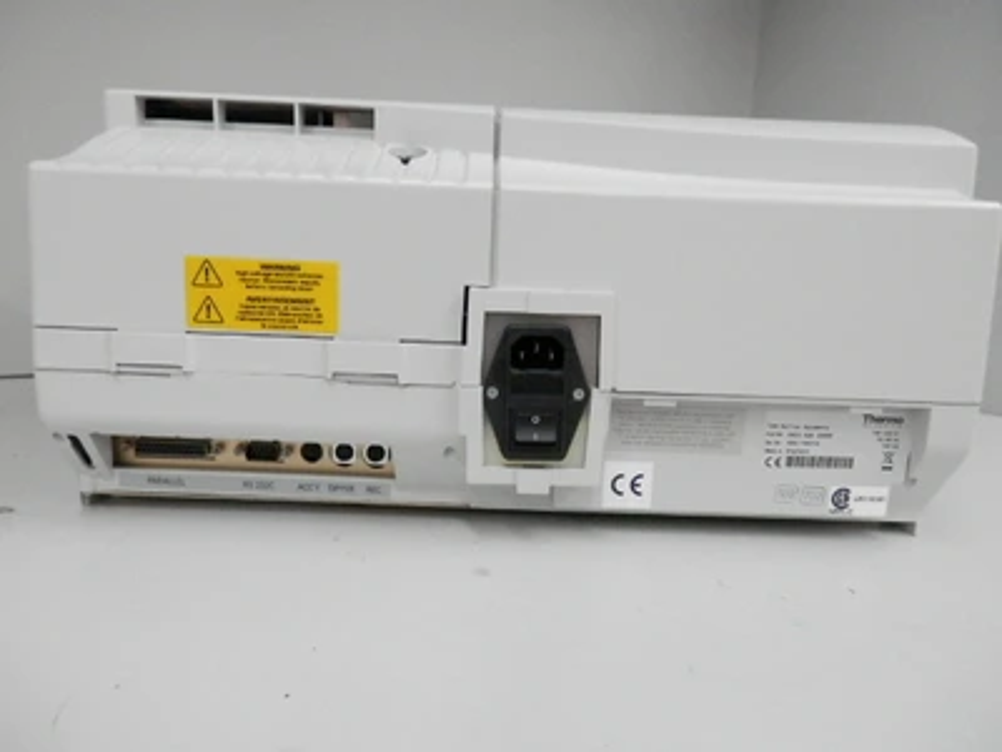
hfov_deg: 69.4
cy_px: 376
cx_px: 501
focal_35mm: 25
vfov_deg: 54.9
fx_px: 724
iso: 800
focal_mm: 4.5
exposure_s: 1/125
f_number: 3
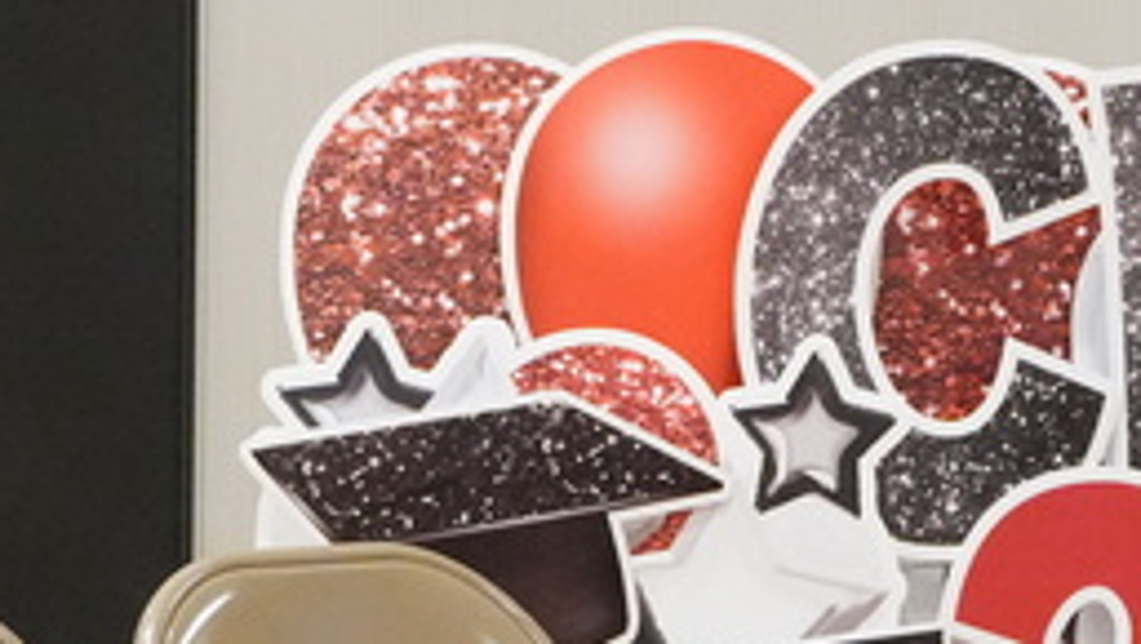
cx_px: 1505
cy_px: 437
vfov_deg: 3.2
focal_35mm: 382
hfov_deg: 5.6
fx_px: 11568
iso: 6400
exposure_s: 1/400
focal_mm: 61
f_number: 3.5
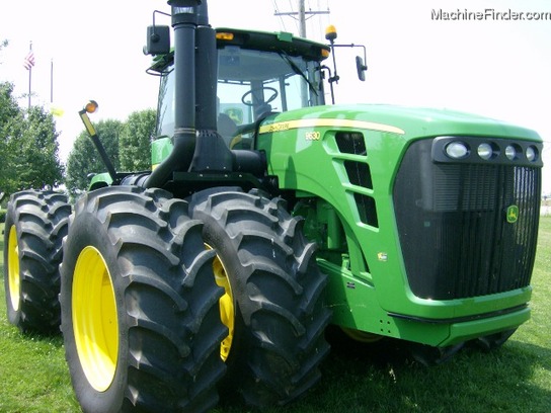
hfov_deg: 51.4
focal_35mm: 36
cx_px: 276
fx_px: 573
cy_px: 206
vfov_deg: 39.7
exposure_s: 1/266
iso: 100
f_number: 4.7
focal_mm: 6
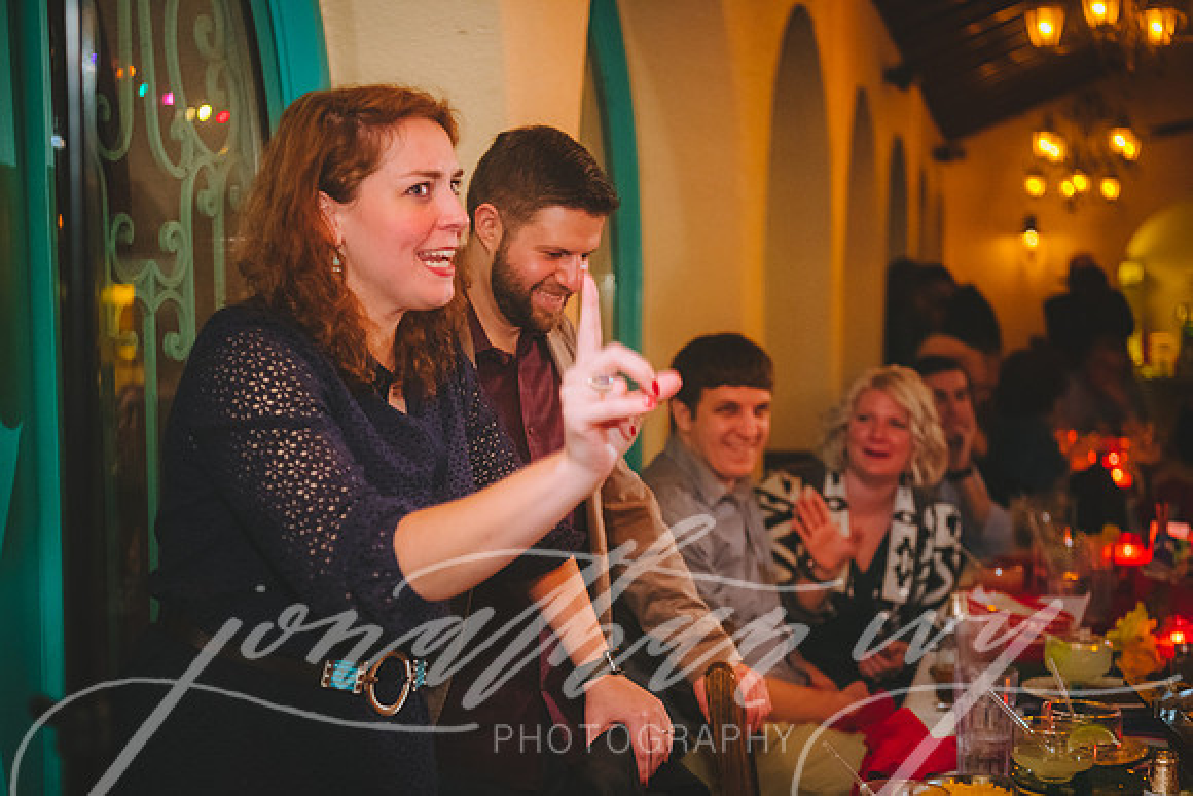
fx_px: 1883
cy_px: 452
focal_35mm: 57
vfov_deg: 23.9
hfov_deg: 35.1
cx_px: 515
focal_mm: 50
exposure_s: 1/80
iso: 1250
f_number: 2.8
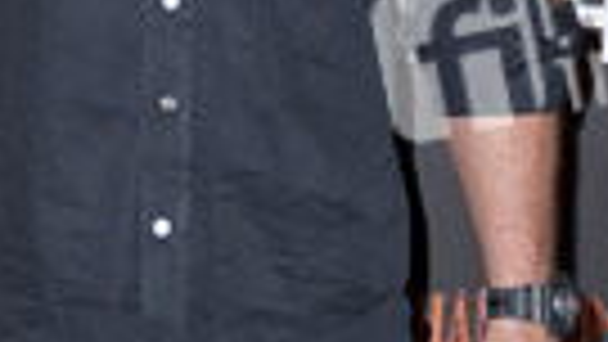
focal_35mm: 109
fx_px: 1758
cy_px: -189
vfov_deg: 10.7
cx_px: 196
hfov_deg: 19.6
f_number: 4.5
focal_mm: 35
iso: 400
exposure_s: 1/400
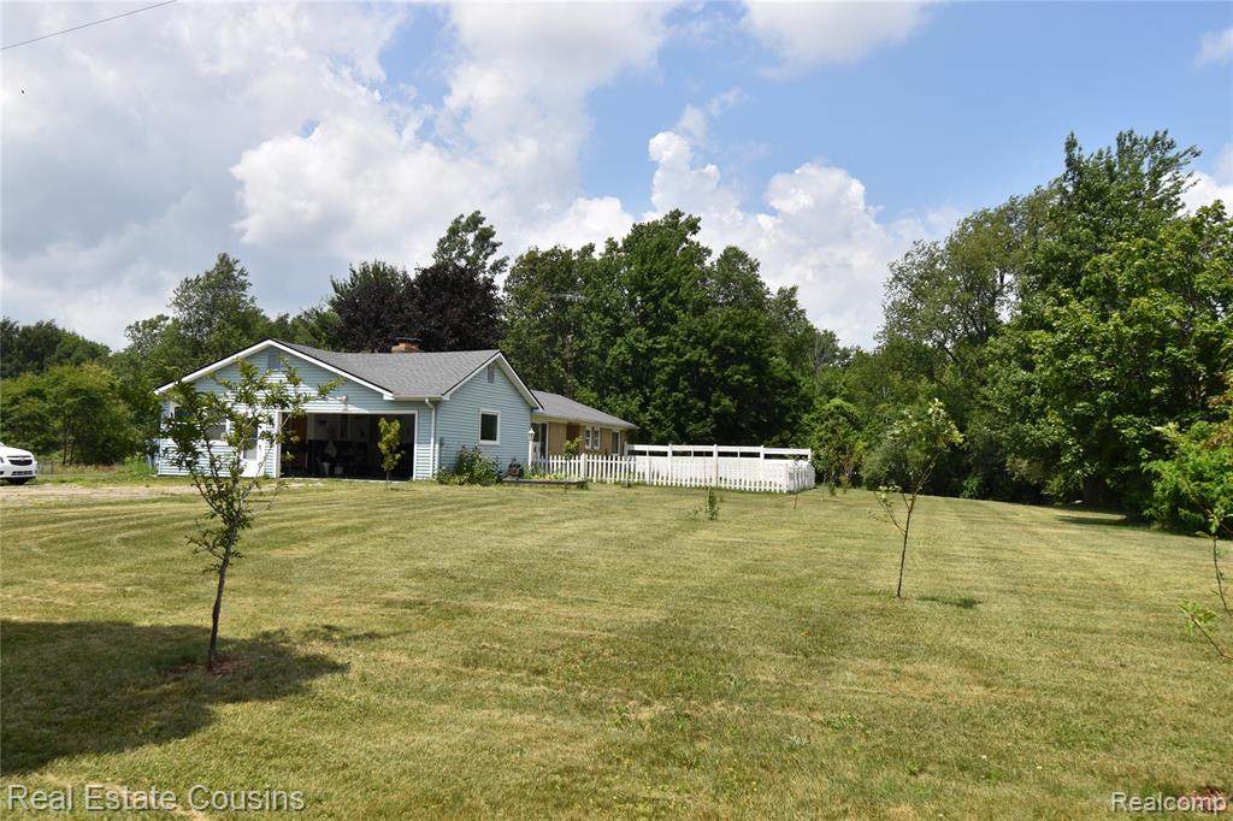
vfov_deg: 43.6
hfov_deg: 61.9
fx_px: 1027
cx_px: 616
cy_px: 410
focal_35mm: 30
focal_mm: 20
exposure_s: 1/320
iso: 100
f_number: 9
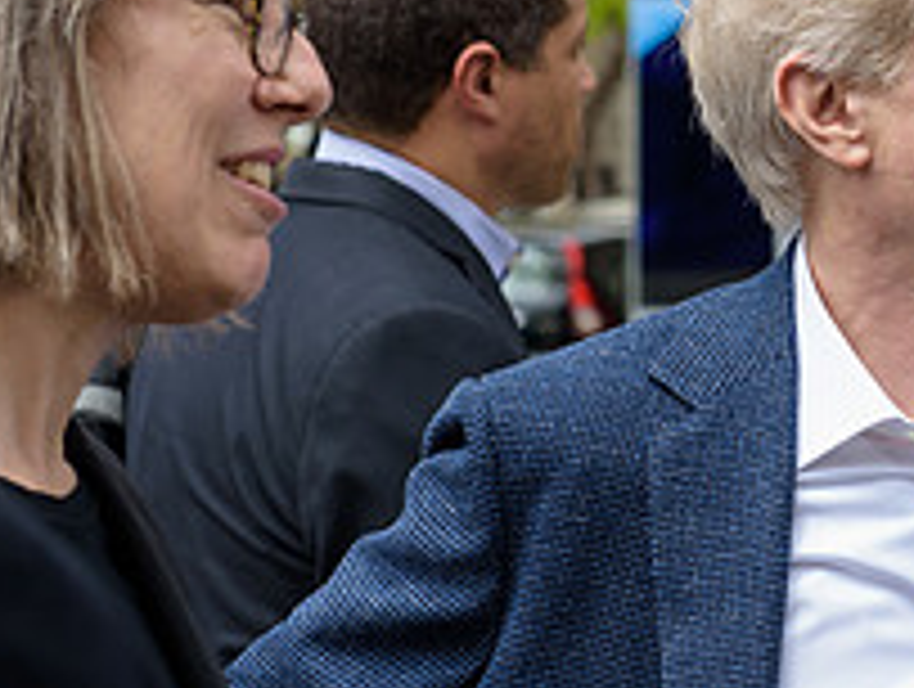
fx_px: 5079
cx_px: 991
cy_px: 223
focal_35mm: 192
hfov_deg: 10.2
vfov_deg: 7.8
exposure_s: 1/250
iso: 200
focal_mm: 70
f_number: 5
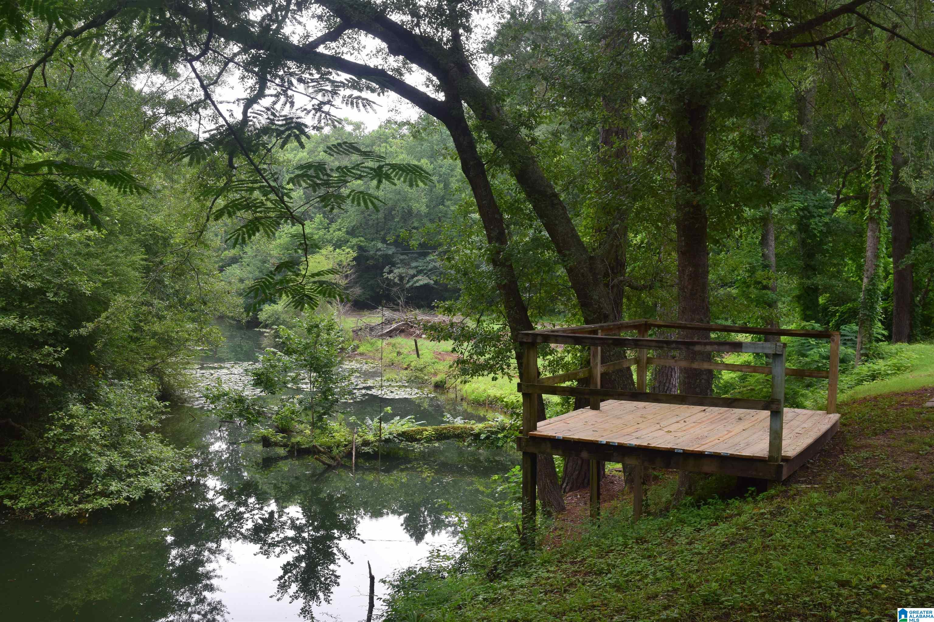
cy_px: 311
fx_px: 973
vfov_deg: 35.5
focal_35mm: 38
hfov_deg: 51.3
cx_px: 467
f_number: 9
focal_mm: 25
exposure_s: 1/160
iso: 400
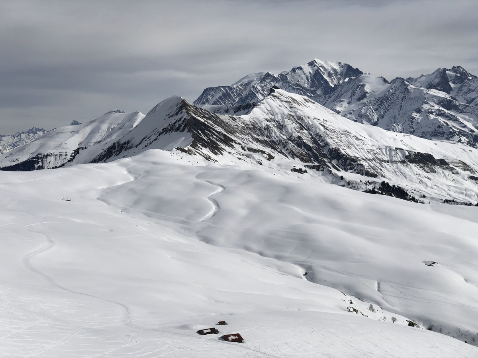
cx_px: 239
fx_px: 718
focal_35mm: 52
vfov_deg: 28.0
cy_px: 179
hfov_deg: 36.8
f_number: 2.4
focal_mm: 6
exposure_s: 1/5405
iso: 16
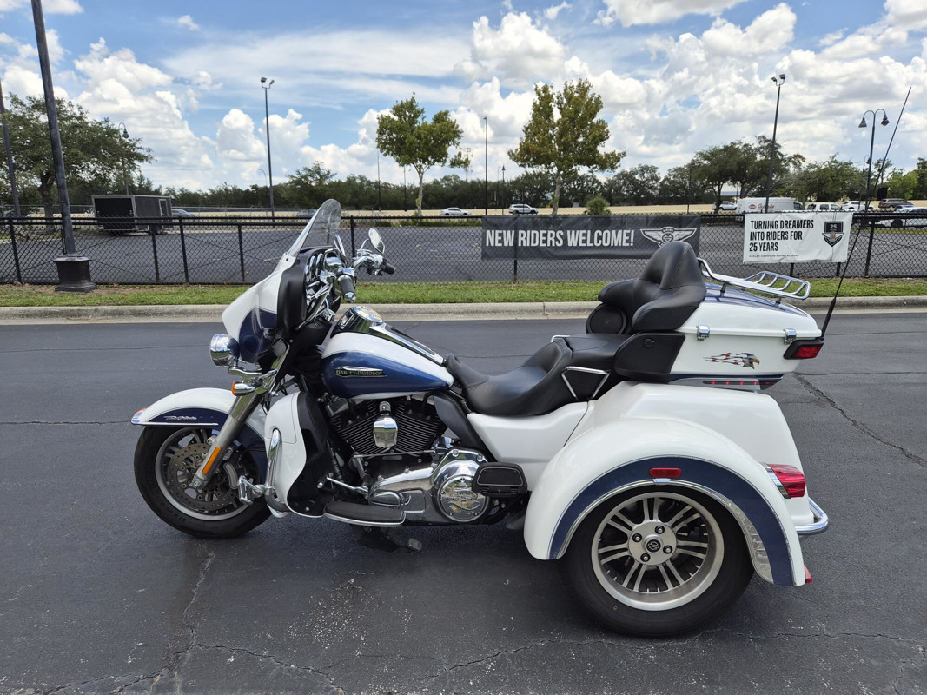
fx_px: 616
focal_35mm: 23
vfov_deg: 58.9
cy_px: 348
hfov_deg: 73.9
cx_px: 464
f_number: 1.8
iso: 80
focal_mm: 5.4
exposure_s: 1/4384
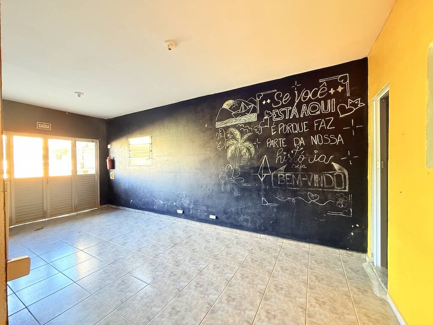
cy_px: 162
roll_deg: +0.5
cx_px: 216
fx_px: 175
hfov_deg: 102.1
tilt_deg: +0.4
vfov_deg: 85.7
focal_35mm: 14
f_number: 2.2
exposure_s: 1/60
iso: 640
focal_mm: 2.22
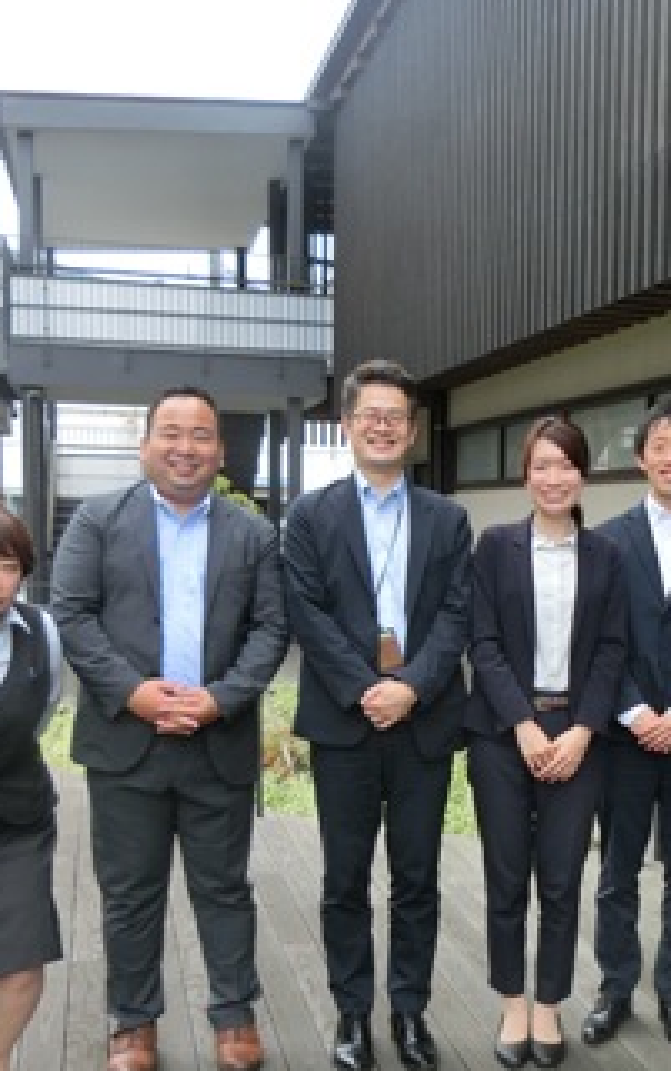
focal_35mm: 44
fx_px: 1286
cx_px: 549
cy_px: 647
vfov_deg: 45.0
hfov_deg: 28.5
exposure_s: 1/200
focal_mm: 4.5
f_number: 3.5
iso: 80
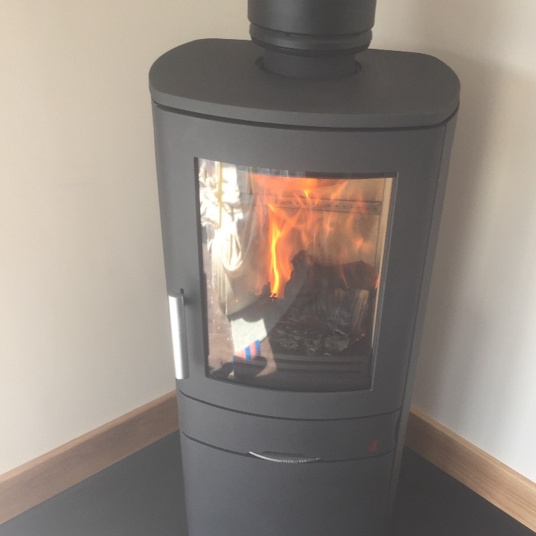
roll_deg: -3.0
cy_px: 352
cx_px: 306
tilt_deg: -35.5
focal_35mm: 40
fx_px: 701
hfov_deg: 41.8
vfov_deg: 41.4
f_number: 2.2
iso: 40
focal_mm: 4.15
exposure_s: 1/50
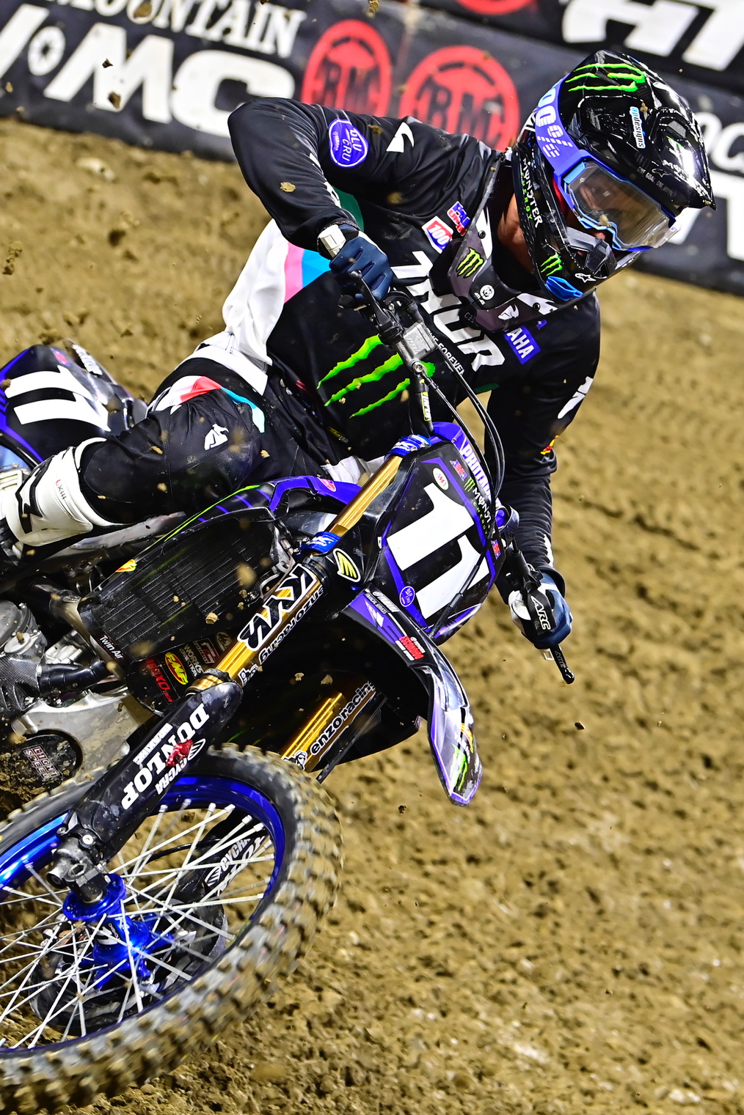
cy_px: 562
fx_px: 6107
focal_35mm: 197
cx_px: 408
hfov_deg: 7.0
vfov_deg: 10.4
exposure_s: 1/1000
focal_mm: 130
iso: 2500
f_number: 3.5
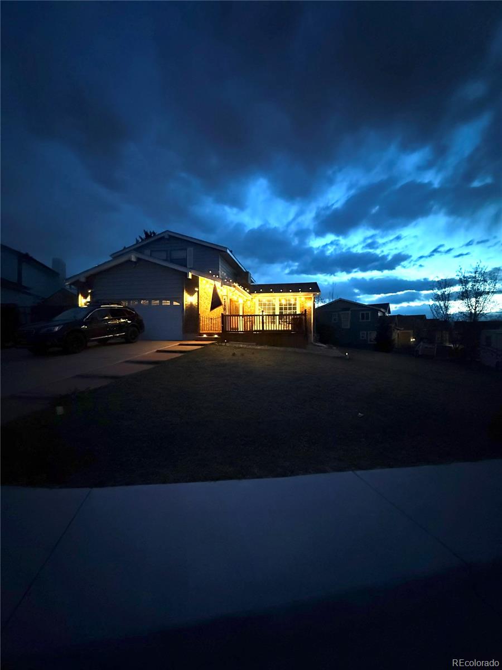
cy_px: 335
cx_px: 251
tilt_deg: +0.7
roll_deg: -0.2
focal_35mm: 14
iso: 2000
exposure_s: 1/30
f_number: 2.2
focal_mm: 2.22
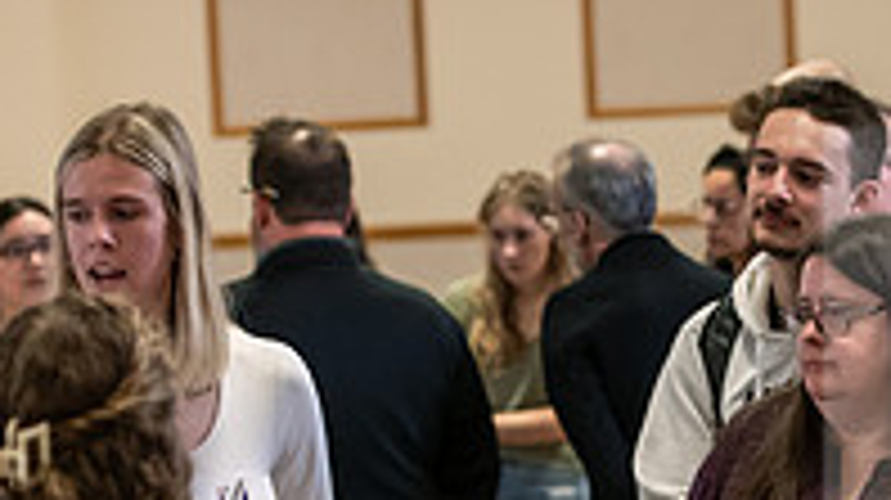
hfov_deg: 9.0
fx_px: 5666
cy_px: 673
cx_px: 688
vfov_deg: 5.0
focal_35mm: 240
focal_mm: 78
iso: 2000
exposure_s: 1/160
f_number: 3.2
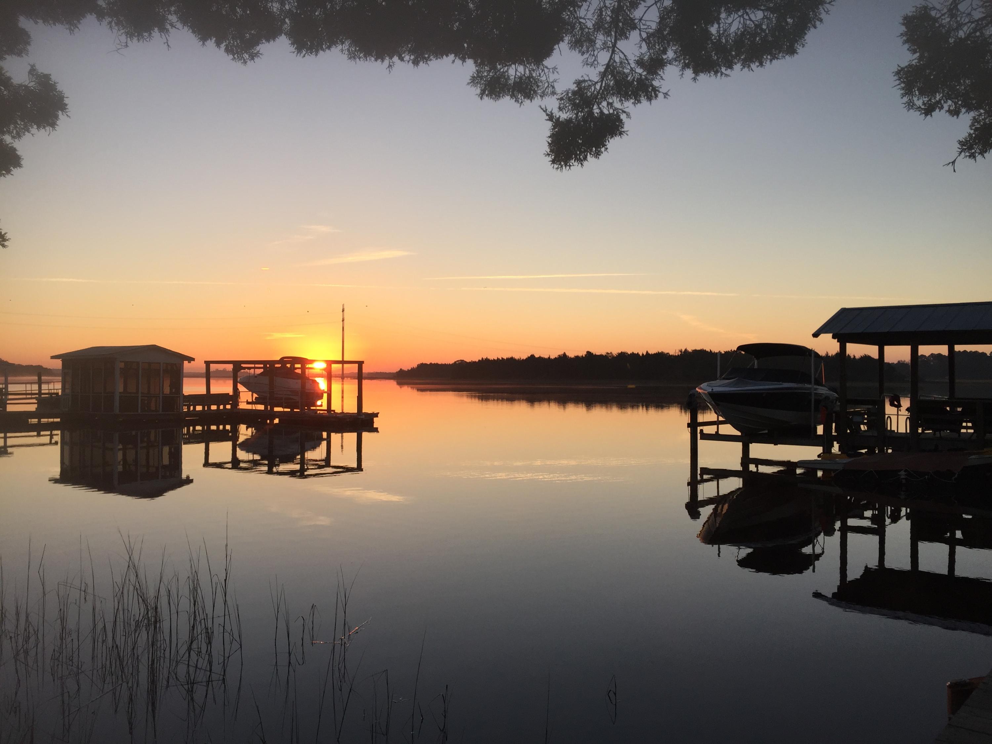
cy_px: 372
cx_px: 496
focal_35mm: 29
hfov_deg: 61.7
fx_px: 831
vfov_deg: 48.2
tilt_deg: -0.3
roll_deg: -0.4
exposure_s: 1/581
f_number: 2.2
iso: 32
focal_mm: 4.15
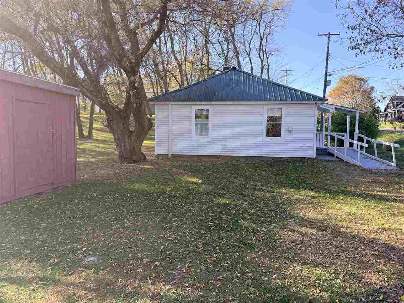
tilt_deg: -3.6
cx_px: 202
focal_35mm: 24
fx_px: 280
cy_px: 152
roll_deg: -1.0
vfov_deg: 56.8
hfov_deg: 71.6
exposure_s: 1/868
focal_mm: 6.76
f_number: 1.78
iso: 80
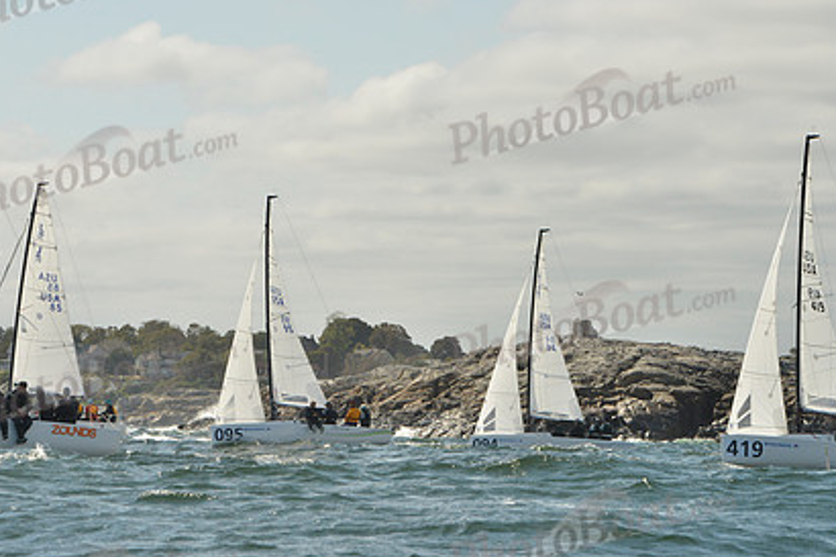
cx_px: 345
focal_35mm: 177
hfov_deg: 11.6
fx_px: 4108
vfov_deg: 7.8
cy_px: 246
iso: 400
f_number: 9
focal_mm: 125
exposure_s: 1/1600
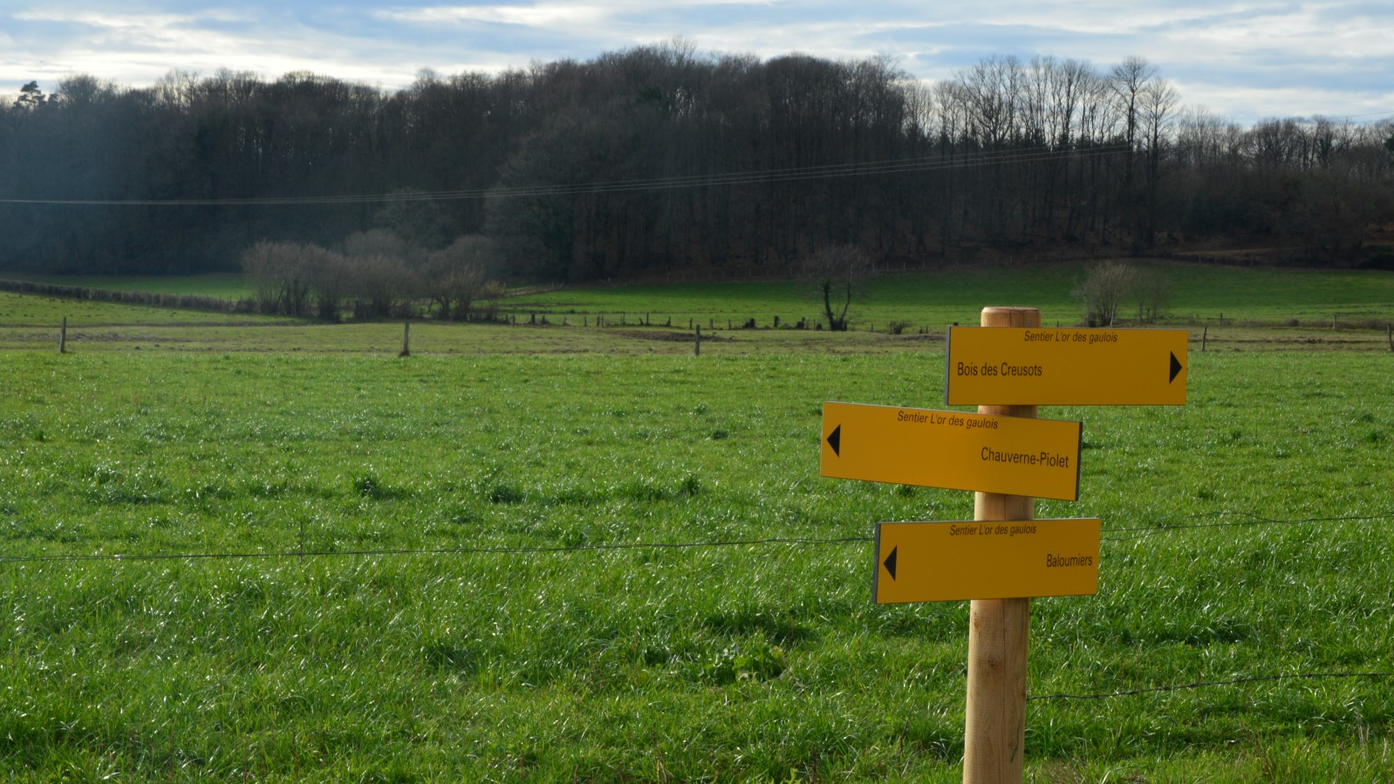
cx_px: 706
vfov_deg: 18.0
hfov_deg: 31.4
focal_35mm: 67
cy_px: 385
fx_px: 2477
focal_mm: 42
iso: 160
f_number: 14
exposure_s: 1/60
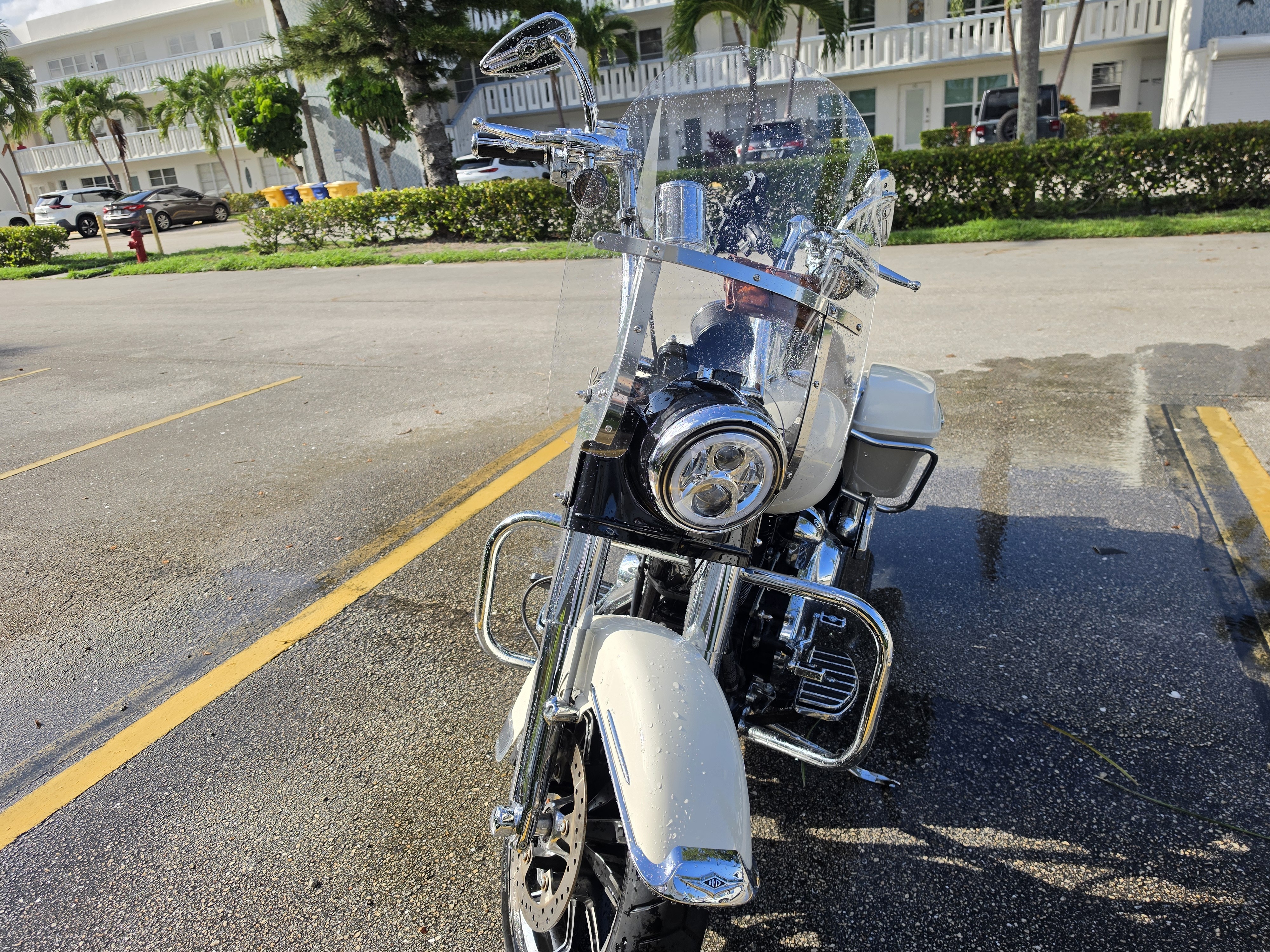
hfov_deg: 73.9
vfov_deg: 58.9
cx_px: 635
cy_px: 476
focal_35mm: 23
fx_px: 844
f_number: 1.4
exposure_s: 1/5151
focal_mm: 6.5
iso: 64
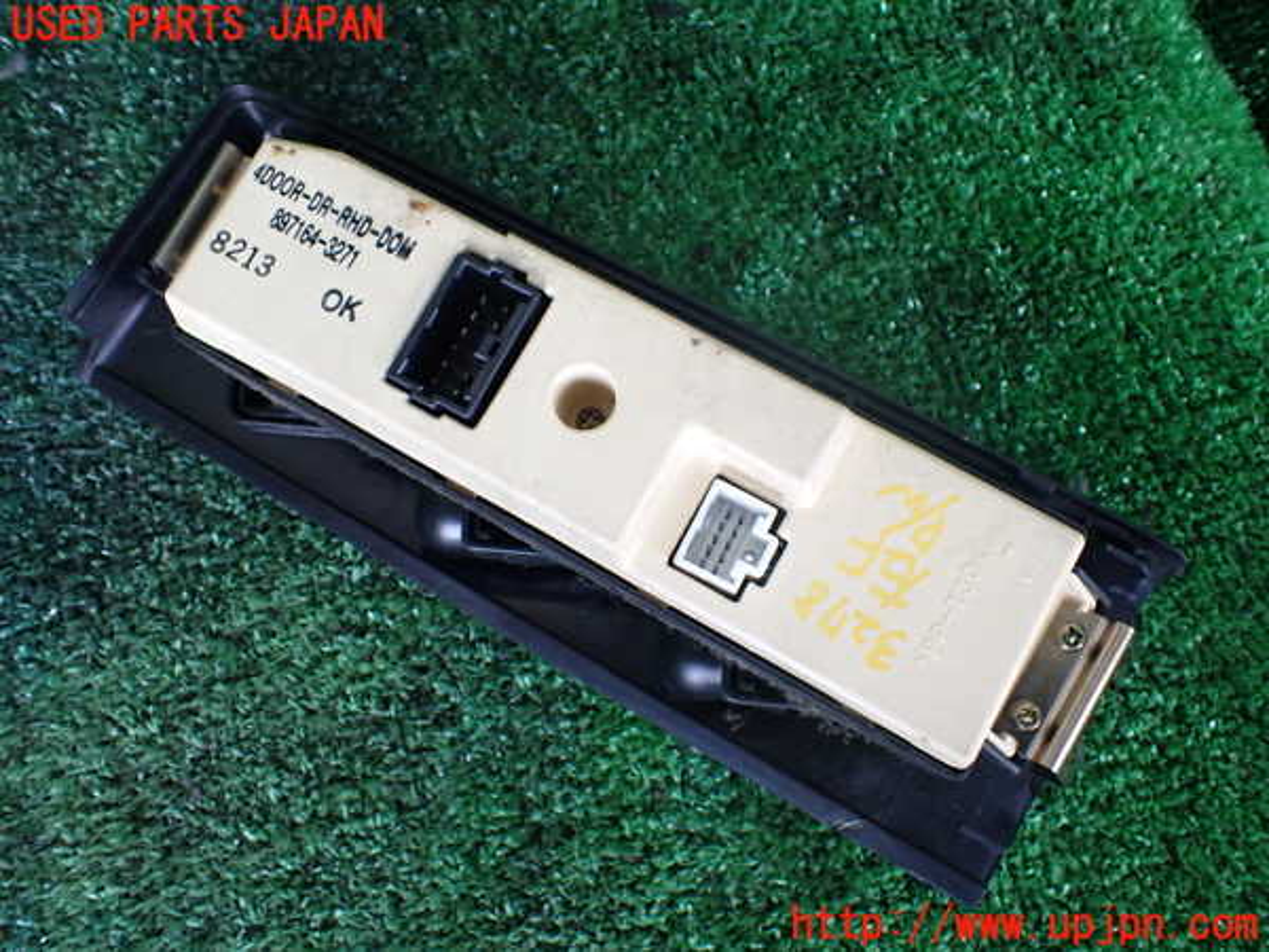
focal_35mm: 30
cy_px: 476
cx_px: 634
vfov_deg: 46.8
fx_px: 1100
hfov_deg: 60.0
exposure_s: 1/125
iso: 400
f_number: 2.3
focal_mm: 5.4
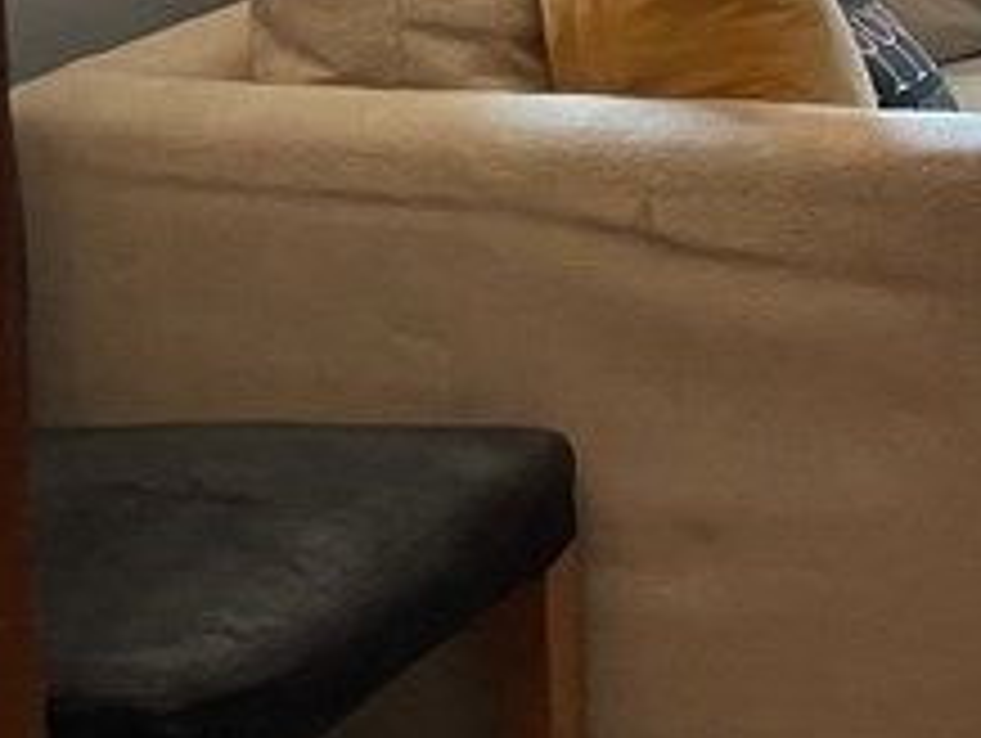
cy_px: -436
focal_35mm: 122
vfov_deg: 11.6
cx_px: 2146
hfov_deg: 13.2
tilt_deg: -6.0
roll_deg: -1.1
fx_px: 3461
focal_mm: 4.2
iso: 125
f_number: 1.6
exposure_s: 1/60
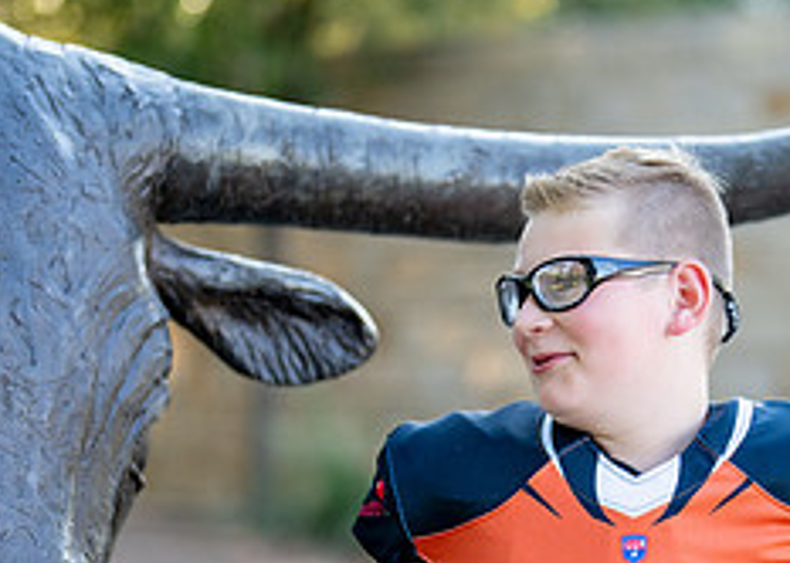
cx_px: 691
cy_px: 552
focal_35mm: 146
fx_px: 3273
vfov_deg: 9.8
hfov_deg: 13.7
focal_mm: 50
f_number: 1.2
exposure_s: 1/1250
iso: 200
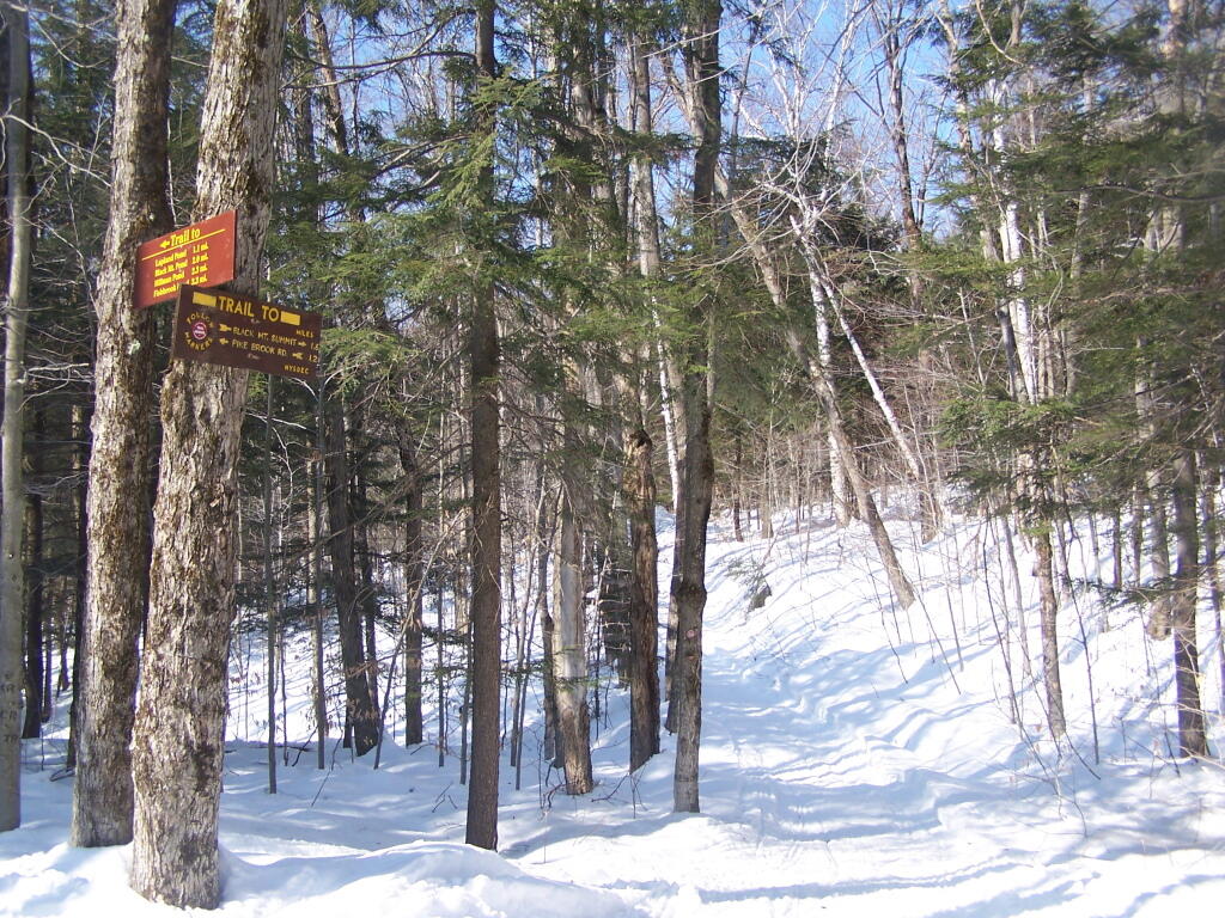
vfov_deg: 37.7
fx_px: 1345
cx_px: 612
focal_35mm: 38
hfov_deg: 49.0
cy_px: 459
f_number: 2.8
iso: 80
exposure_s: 1/500
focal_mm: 6.3
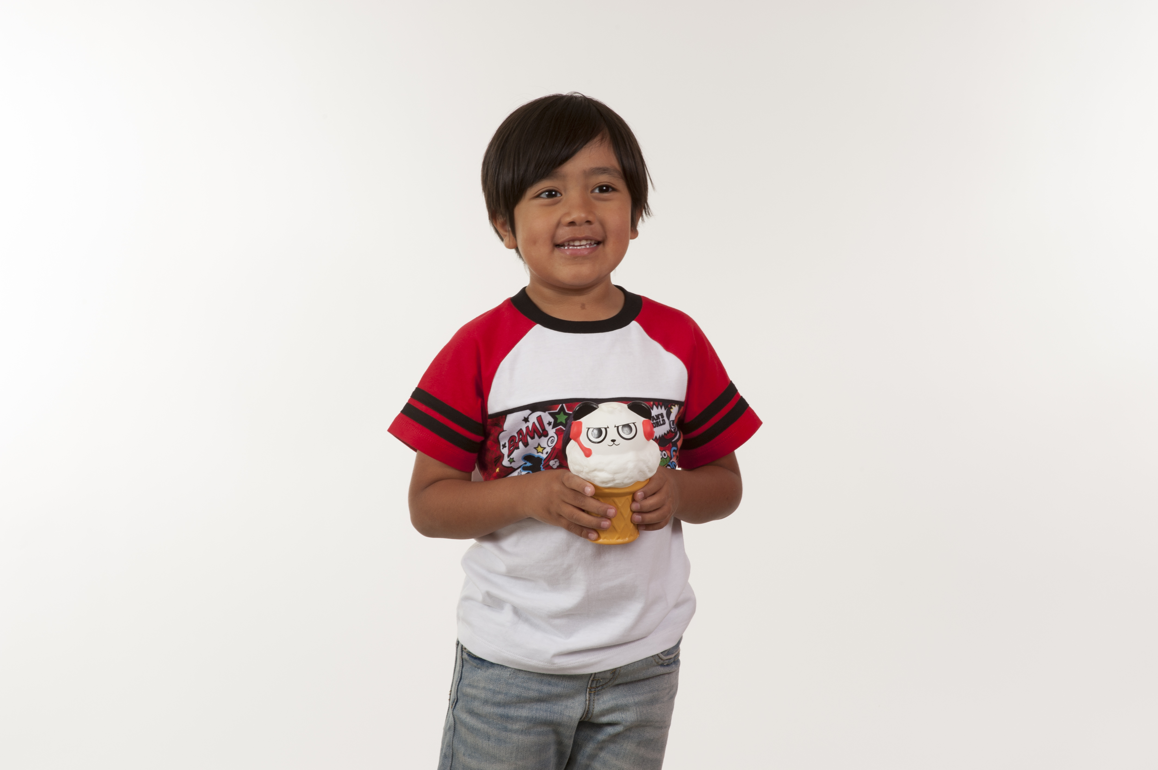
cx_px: 579
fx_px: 2732
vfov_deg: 16.1
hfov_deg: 23.9
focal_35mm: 85
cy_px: 385
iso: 200
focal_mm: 85
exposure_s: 1/125
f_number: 14
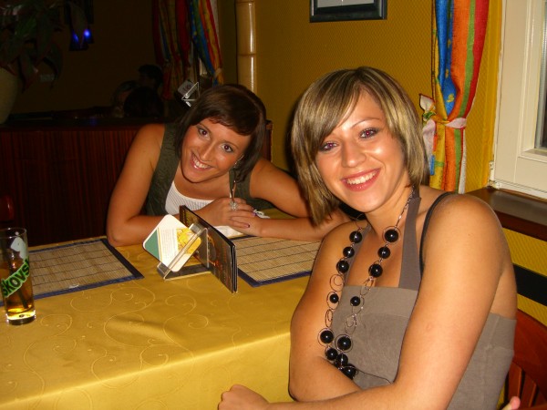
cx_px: 274
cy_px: 205
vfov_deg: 37.7
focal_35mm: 38
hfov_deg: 49.0
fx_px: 600
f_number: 2.8
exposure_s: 1/60
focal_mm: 7.9
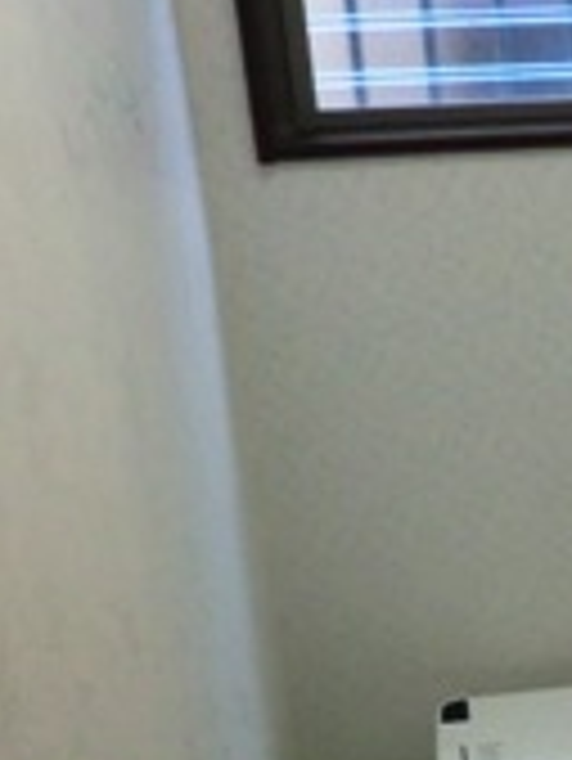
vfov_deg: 27.2
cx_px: 752
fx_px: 1518
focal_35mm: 69
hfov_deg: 19.6
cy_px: 675
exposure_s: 1/60
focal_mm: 4.7
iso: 320
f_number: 2.8
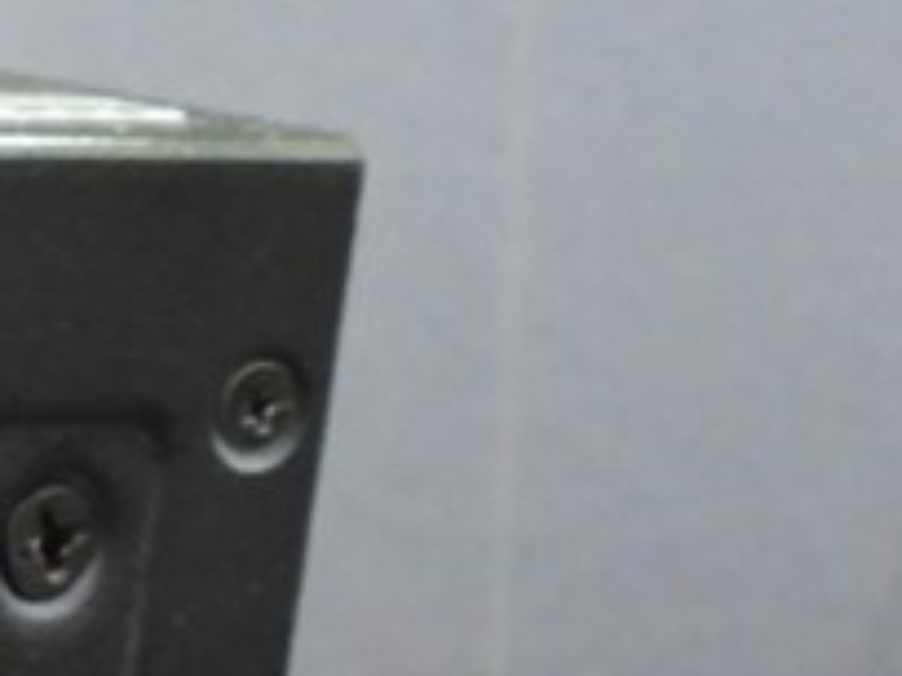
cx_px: -1353
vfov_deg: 6.7
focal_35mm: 216
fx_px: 5628
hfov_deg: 8.3
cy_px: 1383
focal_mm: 7.7
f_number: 3.2
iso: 400
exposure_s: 1/20
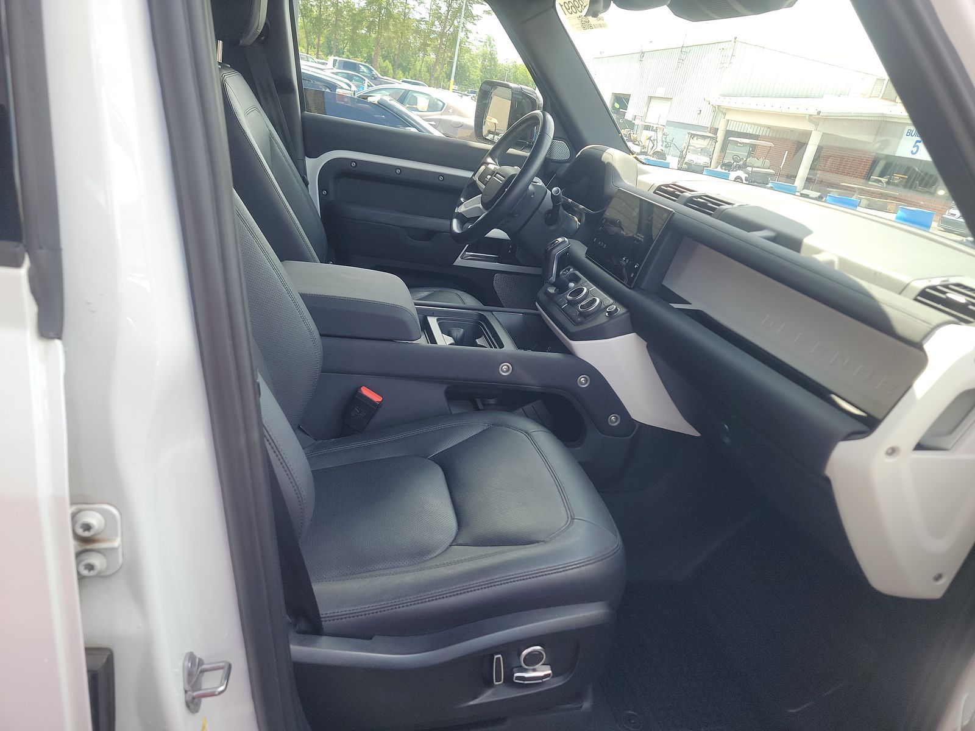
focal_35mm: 24
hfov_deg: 71.6
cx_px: 488
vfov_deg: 56.8
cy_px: 366
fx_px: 676
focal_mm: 6.7
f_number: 1.8
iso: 75
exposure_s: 1/119
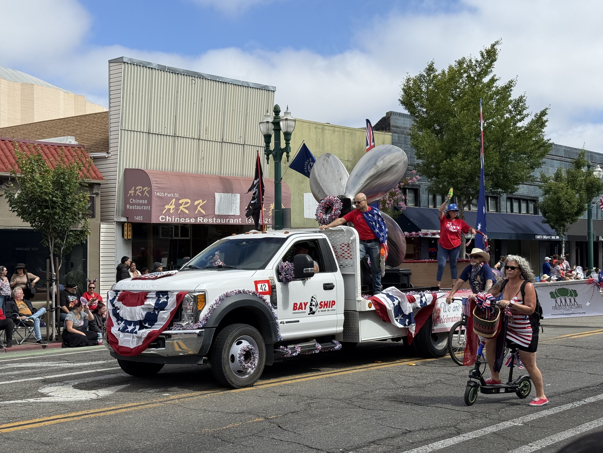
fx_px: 836
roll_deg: +0.0
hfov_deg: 39.7
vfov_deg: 30.3
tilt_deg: +2.0
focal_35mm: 48
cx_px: 302
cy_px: 226
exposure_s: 1/6024
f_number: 1.78
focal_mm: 6.76
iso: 80
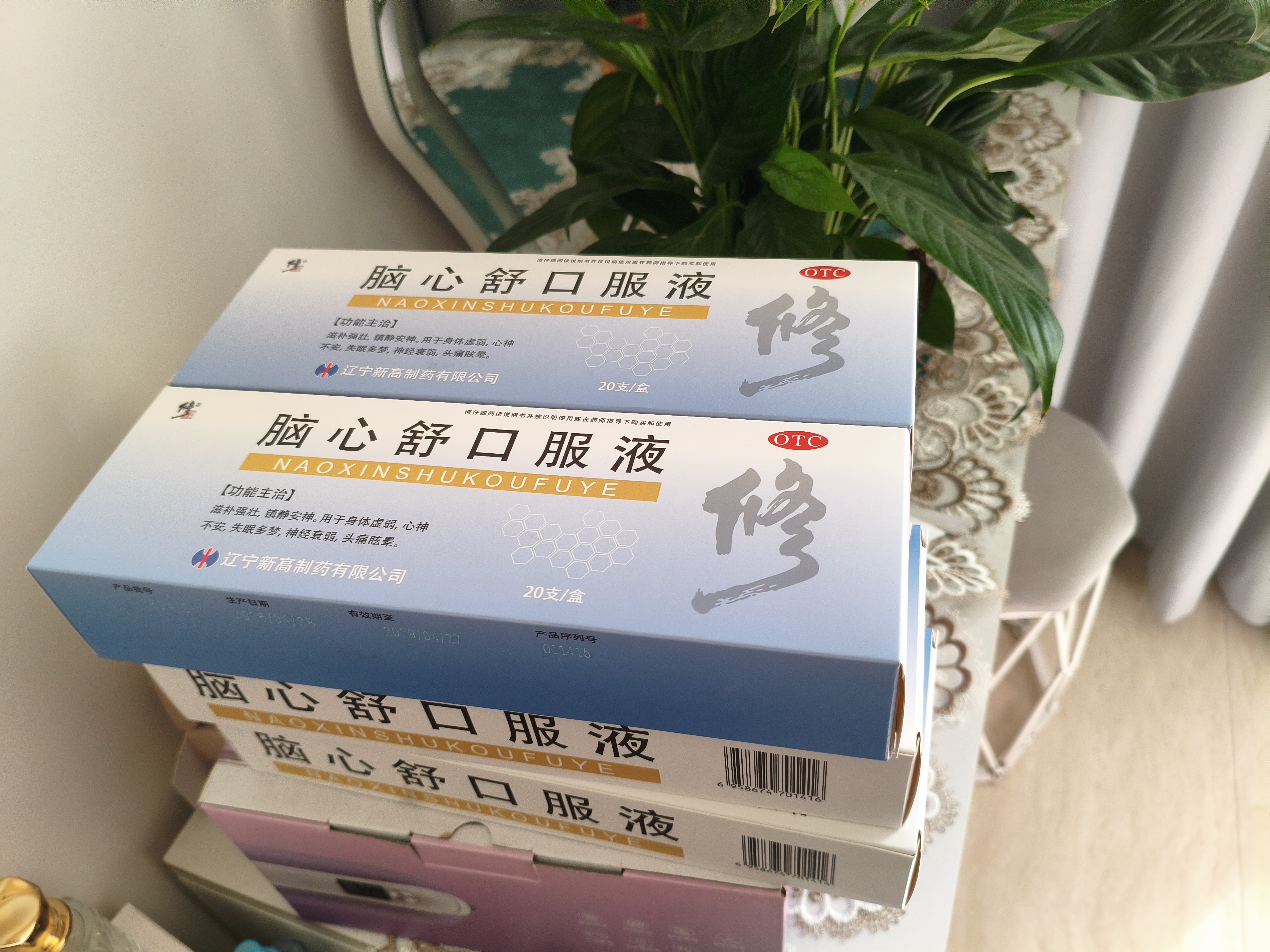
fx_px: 954
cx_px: 635
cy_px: 476
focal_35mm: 26
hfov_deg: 67.3
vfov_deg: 53.1
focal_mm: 4.94
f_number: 1.5
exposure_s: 1/250
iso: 640
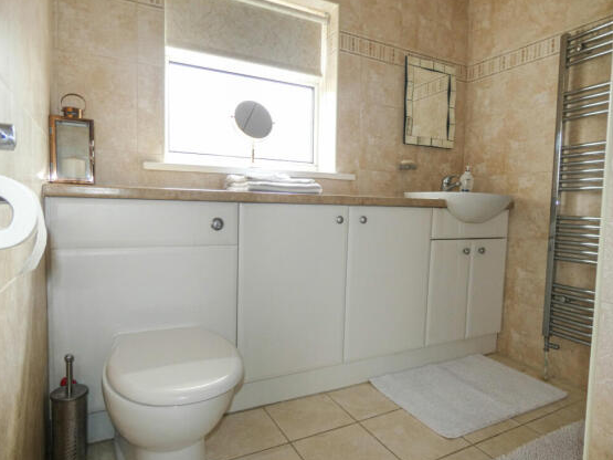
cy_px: 236
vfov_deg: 63.4
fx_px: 372
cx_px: 310
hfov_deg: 79.0
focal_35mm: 21
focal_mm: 3.6
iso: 80
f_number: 2.8
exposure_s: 1/60
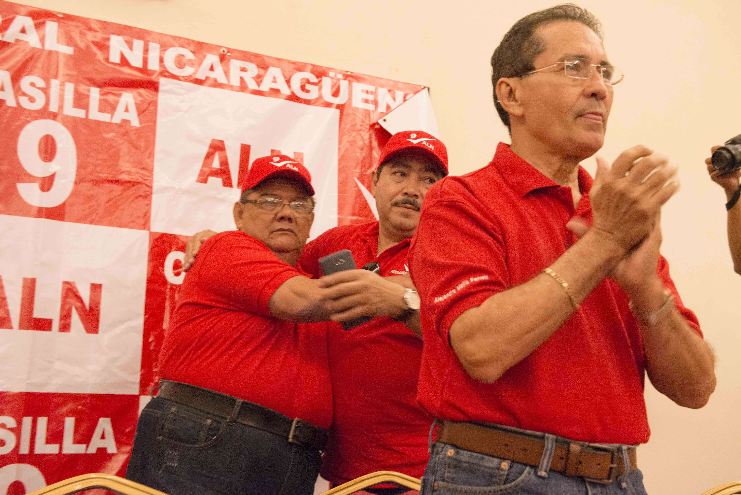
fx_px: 988
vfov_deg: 28.1
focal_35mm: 48
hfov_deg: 41.1
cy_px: 248
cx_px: 370
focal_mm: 48
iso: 5000
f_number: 5.6
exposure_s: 1/80
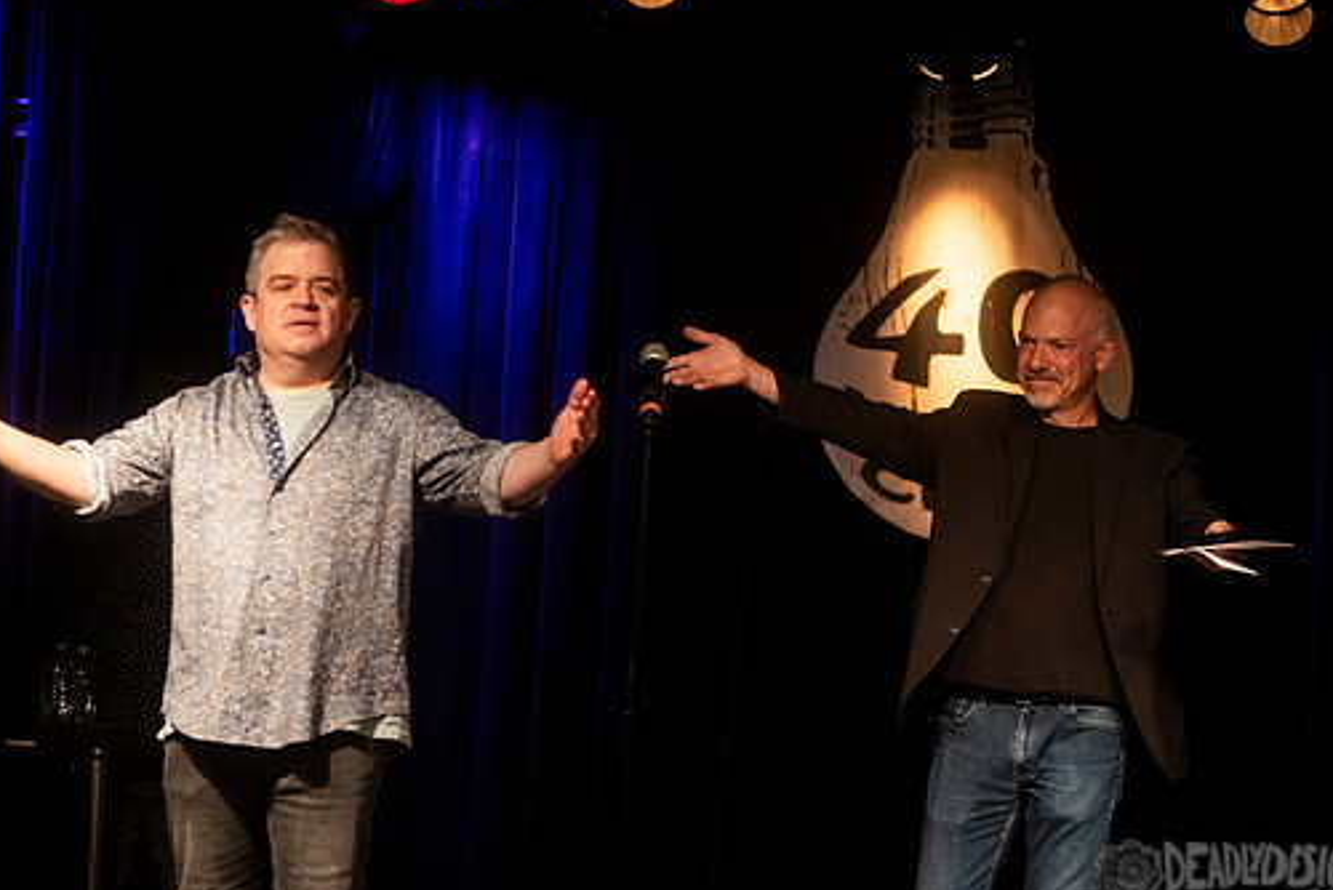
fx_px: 5372
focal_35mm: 145
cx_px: 635
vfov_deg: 9.5
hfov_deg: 14.1
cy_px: 420
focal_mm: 125
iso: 2000
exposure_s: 1/100
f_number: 3.2
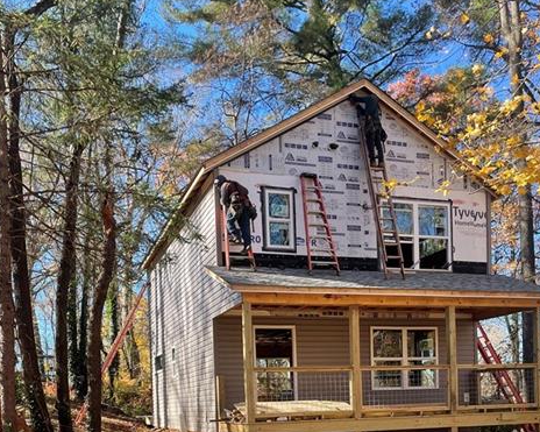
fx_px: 671
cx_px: 285
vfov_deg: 33.1
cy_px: 418
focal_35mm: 42
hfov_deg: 43.8
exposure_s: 1/769
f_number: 1.6
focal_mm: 4.2
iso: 32
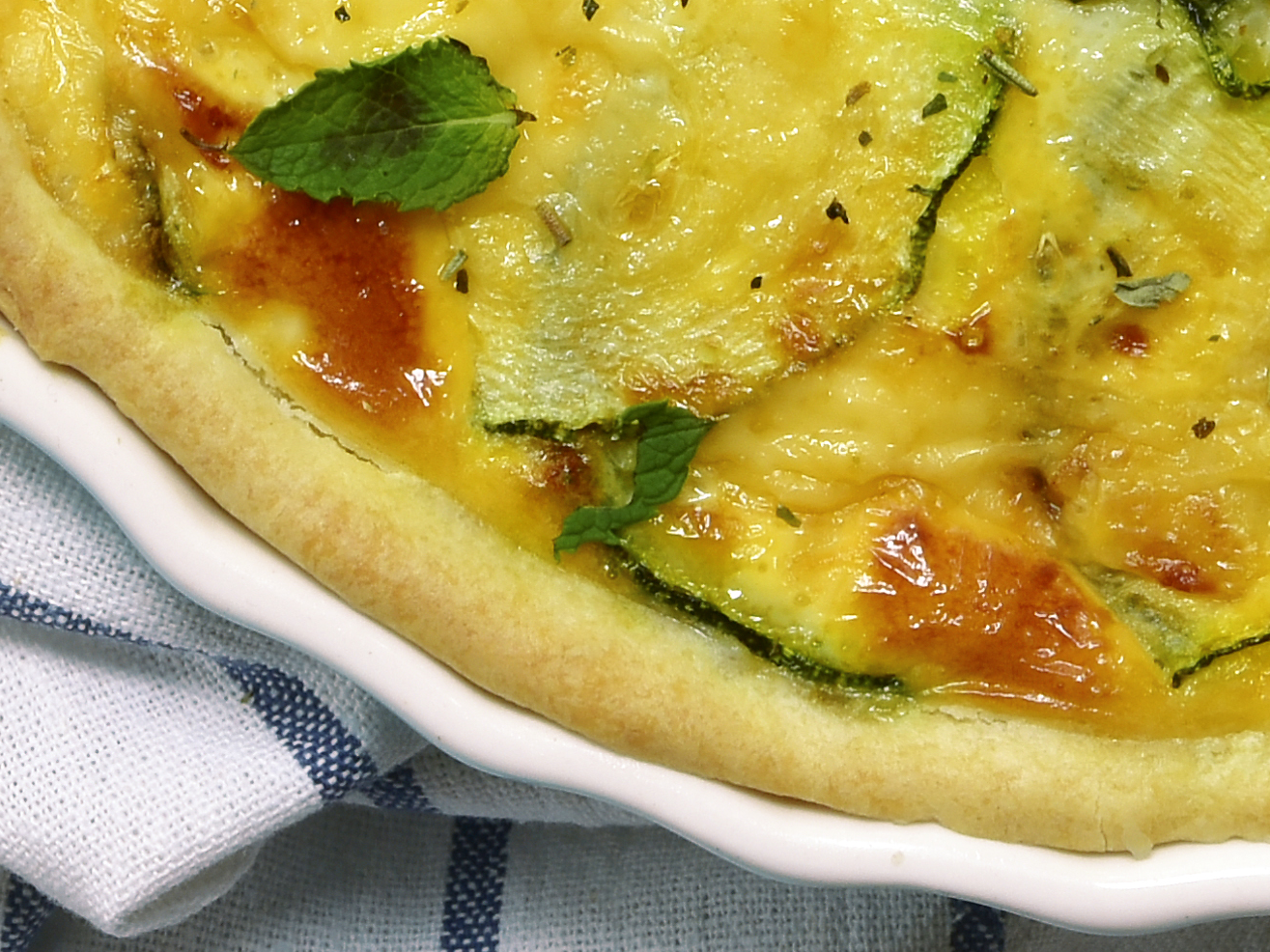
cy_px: -811
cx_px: 846
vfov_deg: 5.5
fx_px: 9685
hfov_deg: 7.5
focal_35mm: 264
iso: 400
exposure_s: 1/2.5
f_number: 20
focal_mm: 60
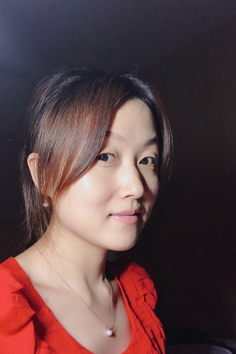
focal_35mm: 37
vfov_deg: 51.9
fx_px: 364
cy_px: 185
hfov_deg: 35.9
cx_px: 111
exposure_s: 1/30
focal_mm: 2.87
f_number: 2.2
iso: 125
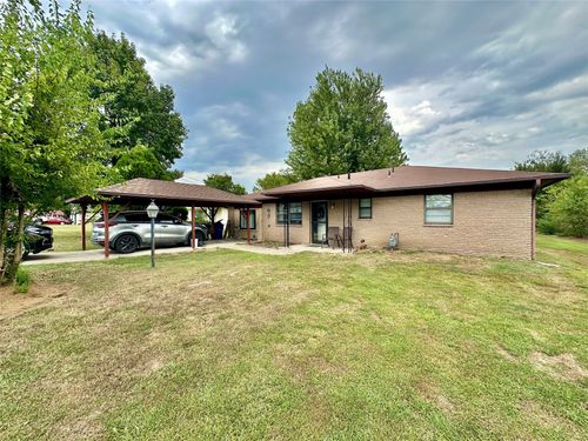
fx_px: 238
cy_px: 220
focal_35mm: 14
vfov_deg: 85.7
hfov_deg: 102.1
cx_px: 294
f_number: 2.2
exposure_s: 1/785
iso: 40
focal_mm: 2.22
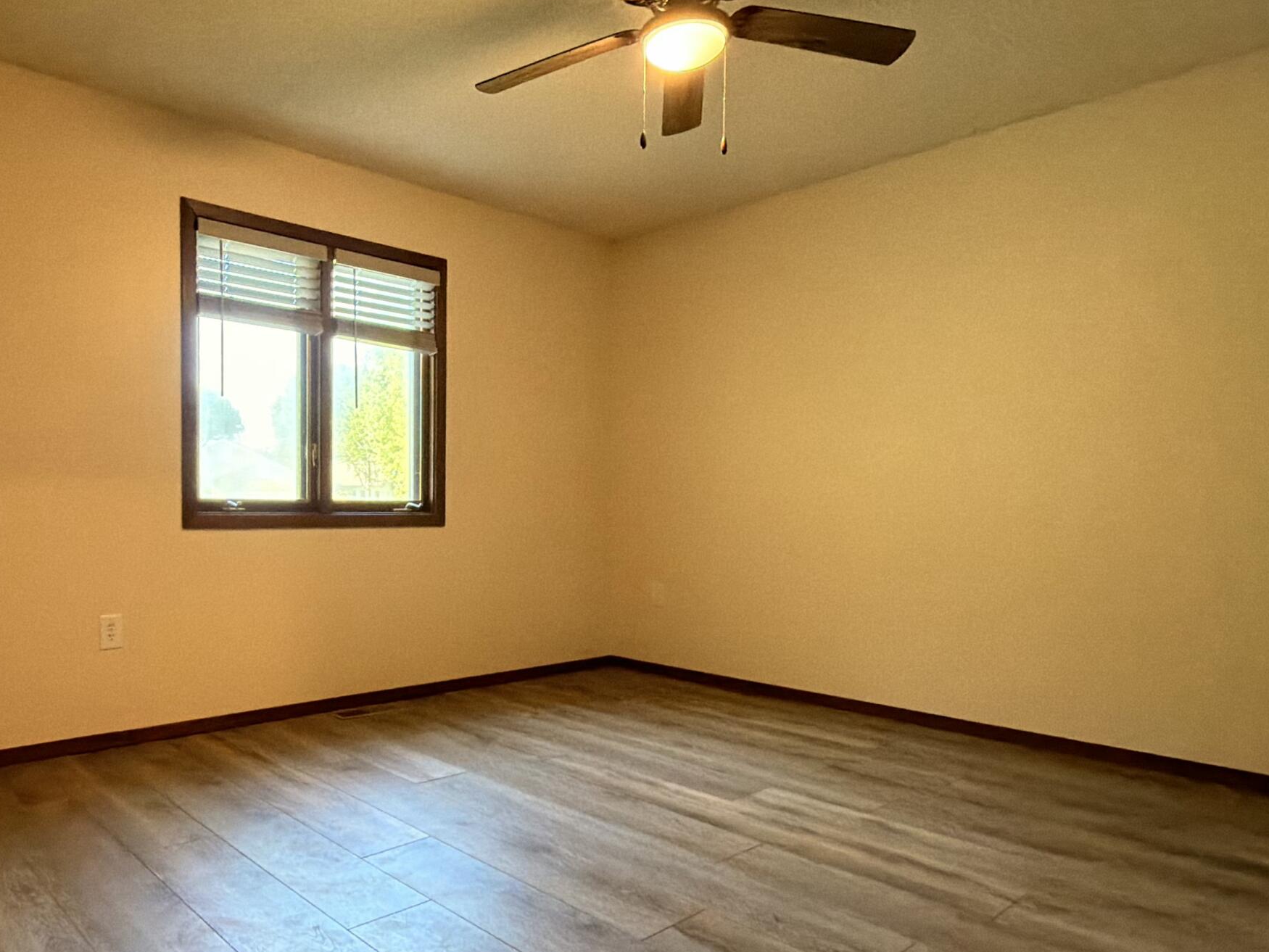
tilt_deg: -2.2
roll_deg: -0.5
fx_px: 880
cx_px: 490
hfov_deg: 70.6
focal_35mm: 24
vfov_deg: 56.6
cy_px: 537
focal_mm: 2.22
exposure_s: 1/60
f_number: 2.2
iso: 800
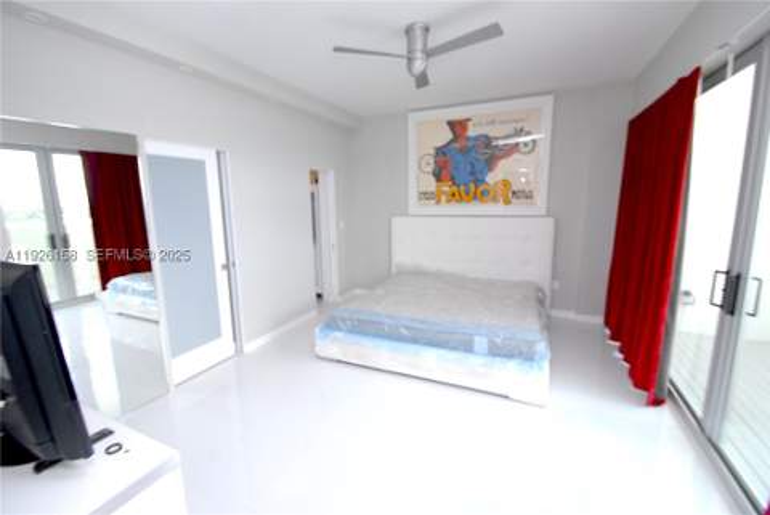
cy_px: 258
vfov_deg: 77.4
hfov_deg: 100.3
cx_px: 385
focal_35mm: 15
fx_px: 321
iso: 400
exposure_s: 1/60
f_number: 5.6
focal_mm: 10
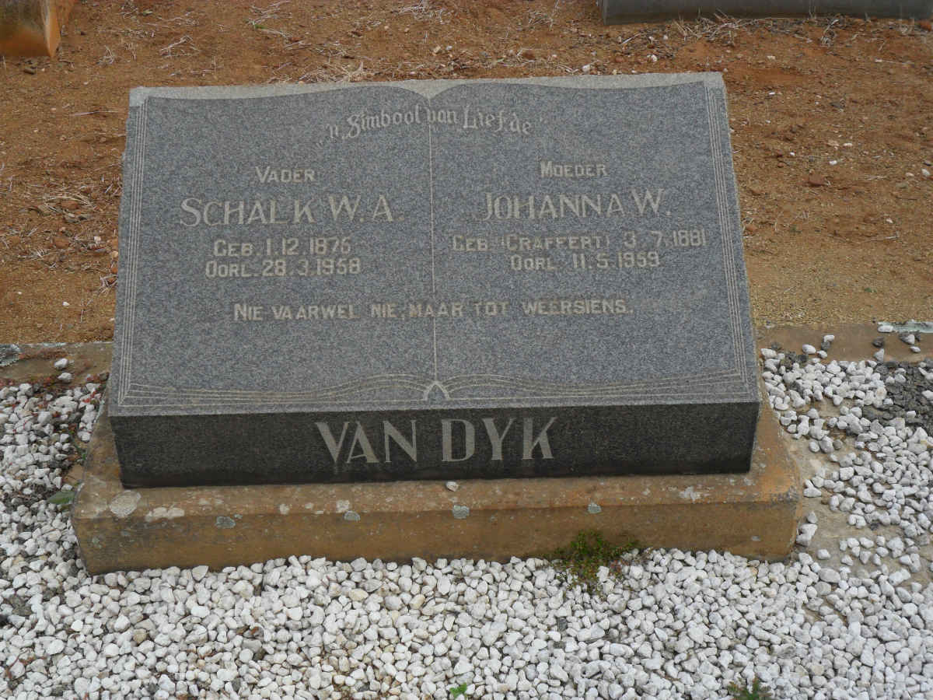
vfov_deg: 28.0
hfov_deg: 36.8
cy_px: 350
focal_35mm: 52
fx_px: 1402
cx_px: 466
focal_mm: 9.3
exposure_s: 1/350
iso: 100
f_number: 5
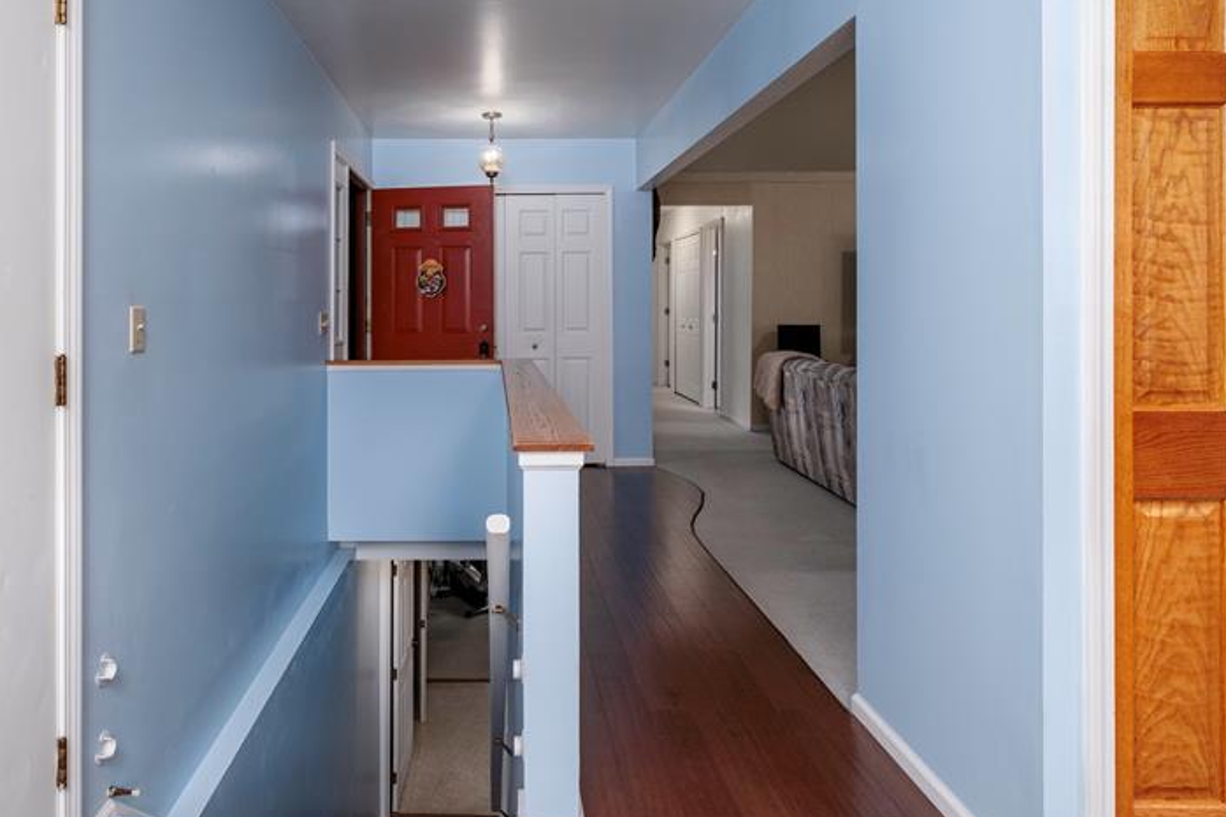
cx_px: 516
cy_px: 313
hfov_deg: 78.0
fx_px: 749
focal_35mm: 22
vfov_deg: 56.6
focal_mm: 10
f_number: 6.4
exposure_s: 1/125
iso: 800
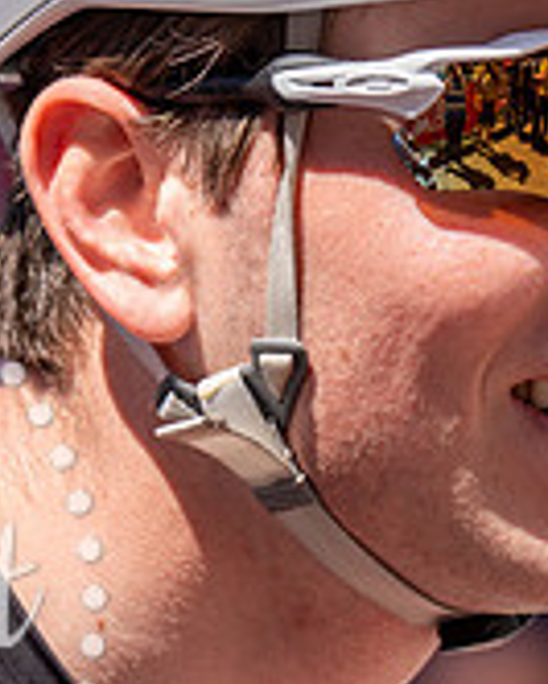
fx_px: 11626
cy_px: 394
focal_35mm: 574
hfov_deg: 2.7
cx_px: 358
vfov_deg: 3.4
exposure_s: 1/1000
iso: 125
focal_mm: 175
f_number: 4
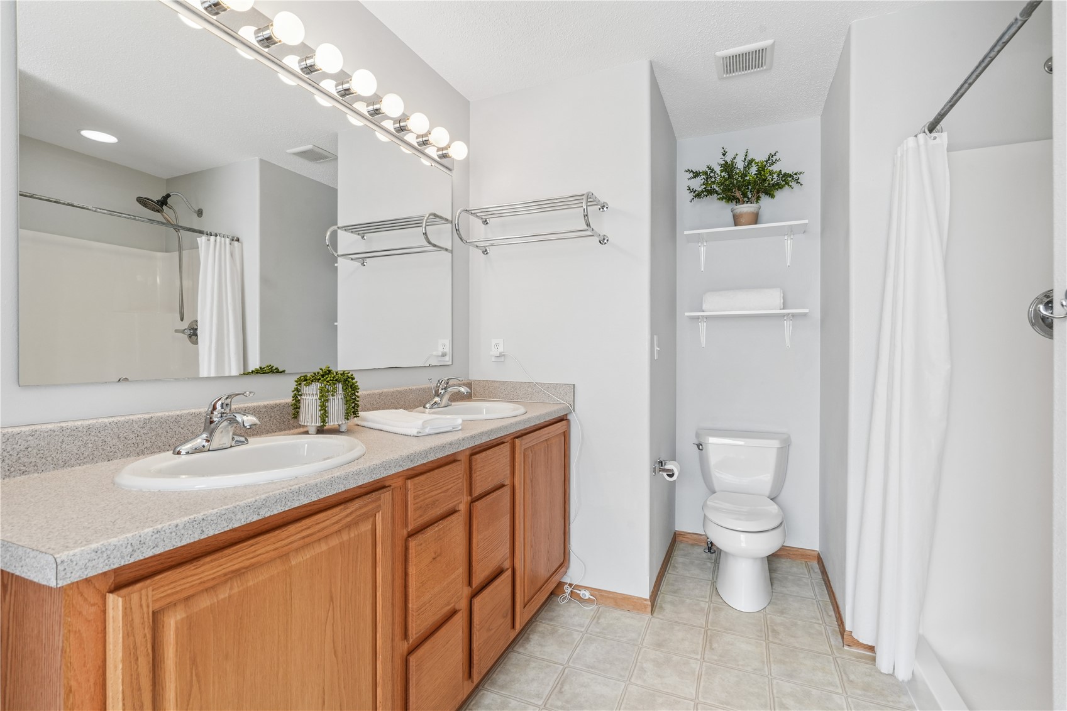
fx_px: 474
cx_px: 534
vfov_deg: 73.7
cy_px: 356
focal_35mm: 16
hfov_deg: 96.7
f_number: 10
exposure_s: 1/40
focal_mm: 16
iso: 400
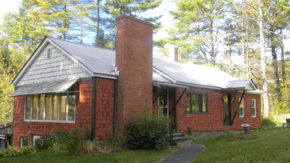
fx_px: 315
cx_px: 146
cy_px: 87
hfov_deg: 49.4
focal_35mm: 41
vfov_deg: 29.0
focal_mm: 6.6
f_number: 4
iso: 64
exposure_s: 1/138
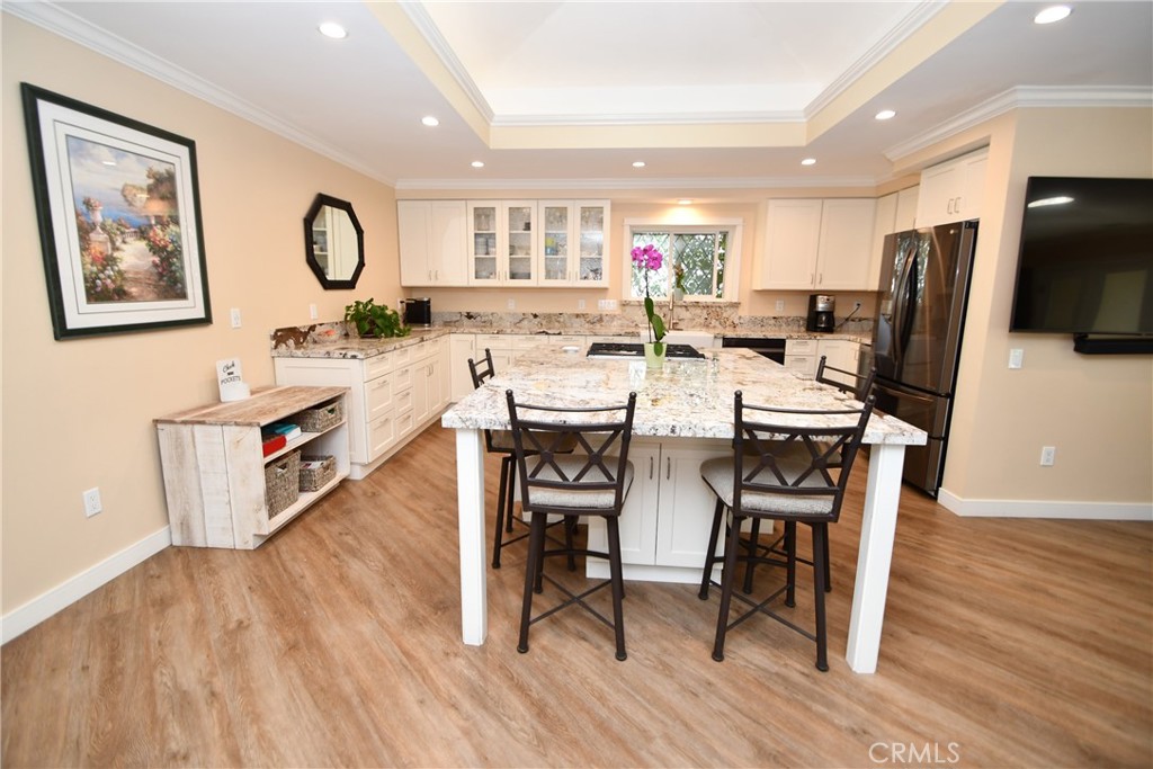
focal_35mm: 15
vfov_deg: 77.3
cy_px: 384
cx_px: 576
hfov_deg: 100.4
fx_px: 480
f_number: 4
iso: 500
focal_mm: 10
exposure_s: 1/60
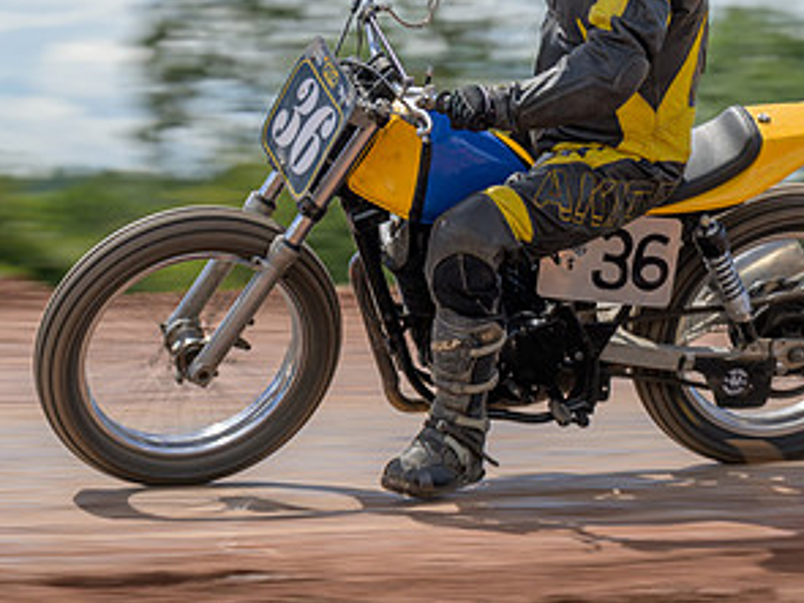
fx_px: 5270
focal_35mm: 227
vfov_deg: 6.5
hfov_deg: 8.7
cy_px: 102
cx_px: 504
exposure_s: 1/125
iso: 64
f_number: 8
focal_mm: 120
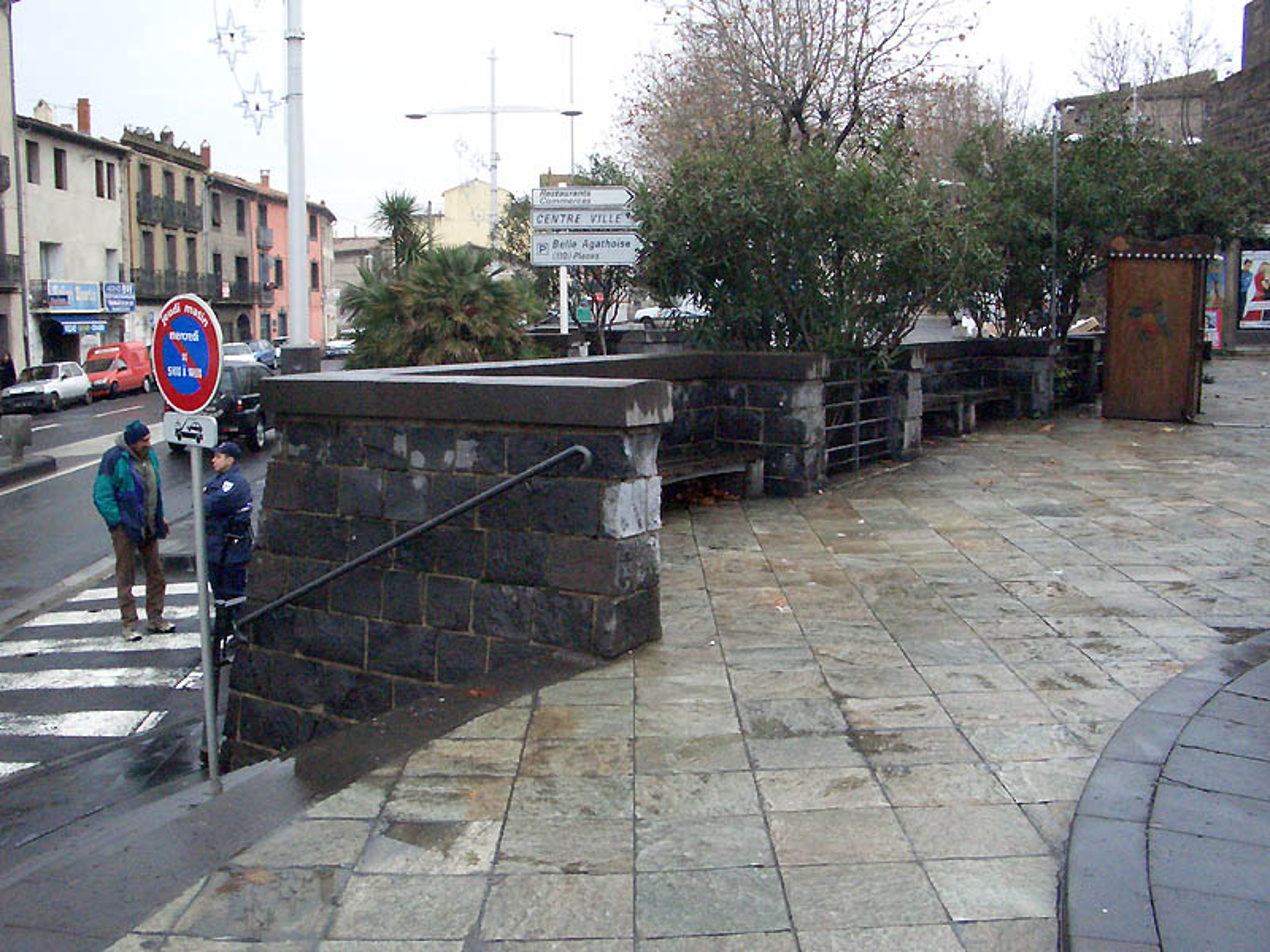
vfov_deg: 40.7
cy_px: 476
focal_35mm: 35
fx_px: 1284
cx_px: 635
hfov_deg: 52.6
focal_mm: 5.8
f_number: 4.3
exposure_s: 1/640
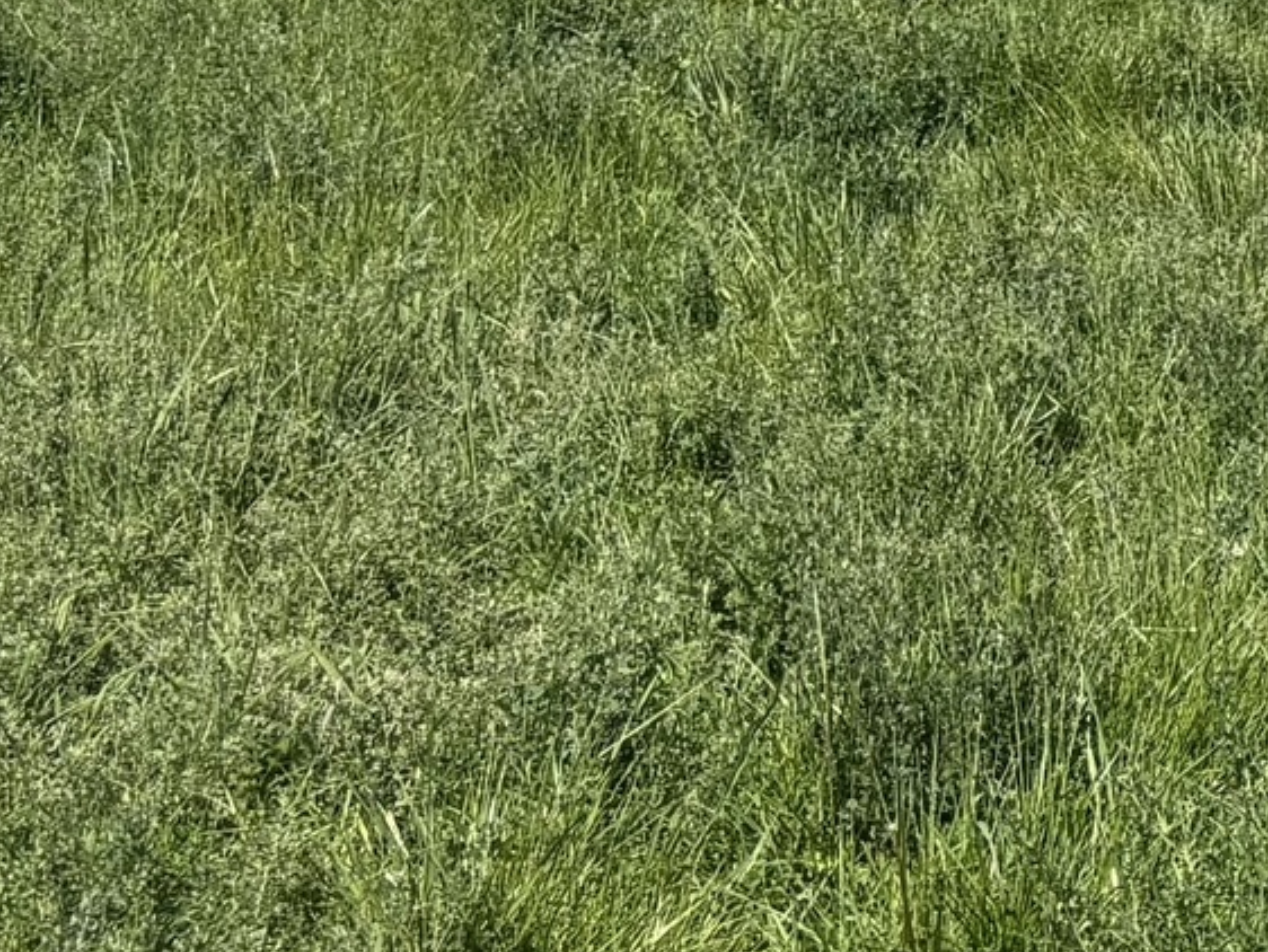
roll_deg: -3.0
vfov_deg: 9.9
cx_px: 3114
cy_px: -751
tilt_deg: +0.7
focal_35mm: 142
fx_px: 5204
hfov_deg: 11.4
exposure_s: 1/3534
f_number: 1.6
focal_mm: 5.96
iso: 50
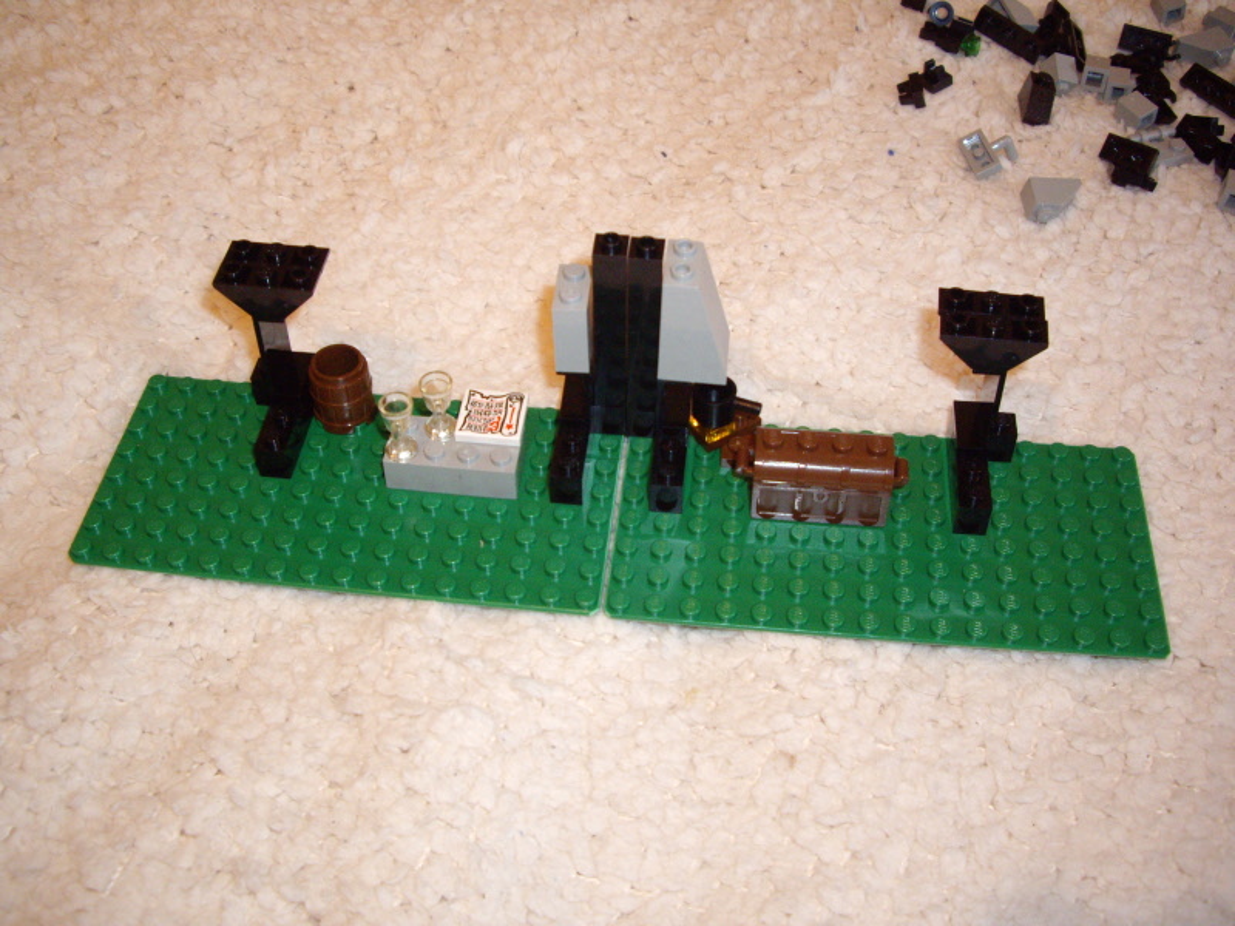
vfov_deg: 37.7
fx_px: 1356
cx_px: 618
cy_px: 463
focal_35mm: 38
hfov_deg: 49.0
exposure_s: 1/40
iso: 400
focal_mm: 7.9
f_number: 2.8
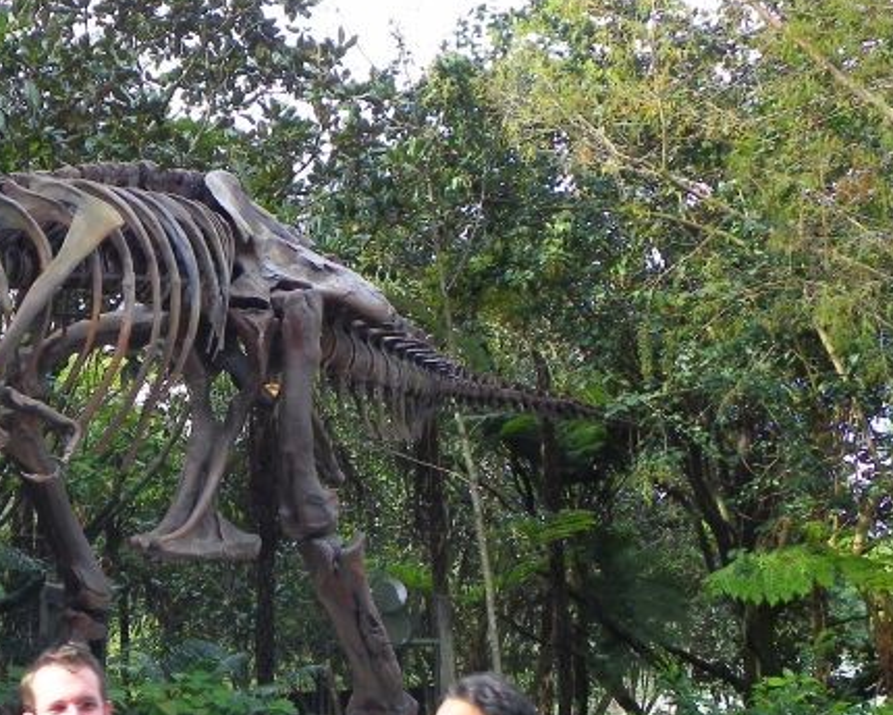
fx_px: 2061
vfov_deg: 19.6
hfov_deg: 24.1
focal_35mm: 78
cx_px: 204
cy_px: 264
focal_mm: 7.6
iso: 64
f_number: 3.2
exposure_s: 1/100
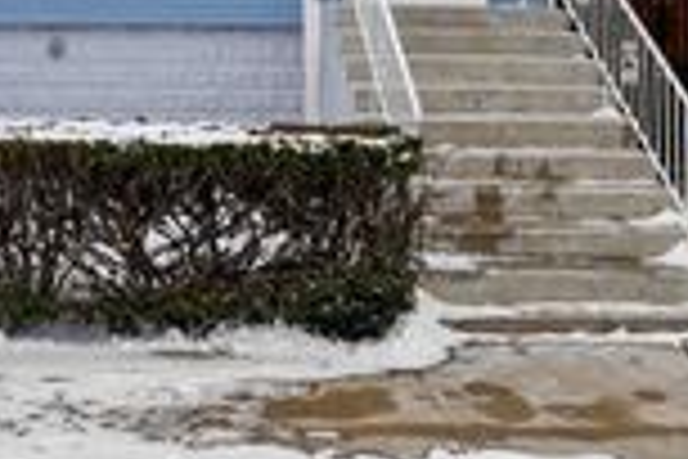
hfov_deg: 37.6
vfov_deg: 22.7
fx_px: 936
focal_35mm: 49
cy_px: -223
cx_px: 63
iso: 100
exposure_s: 1/160
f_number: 10
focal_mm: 15
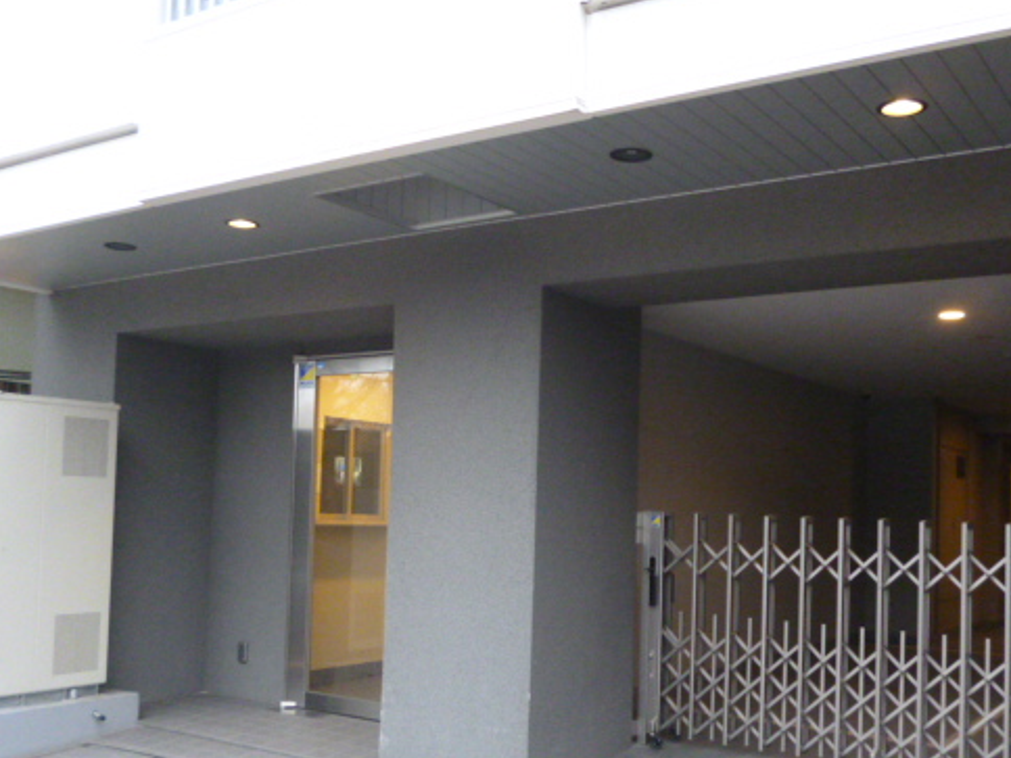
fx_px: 1081
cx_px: 551
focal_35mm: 37
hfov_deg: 50.1
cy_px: 457
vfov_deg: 38.5
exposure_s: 1/50
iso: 800
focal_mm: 5
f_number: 3.1
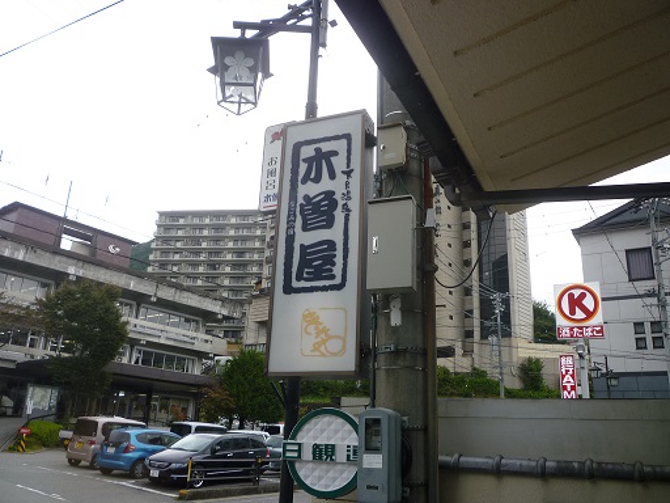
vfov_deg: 48.2
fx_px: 561
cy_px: 252
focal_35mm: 29
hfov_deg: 61.7
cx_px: 335
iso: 80
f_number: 3.3
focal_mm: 5.2
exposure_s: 1/100
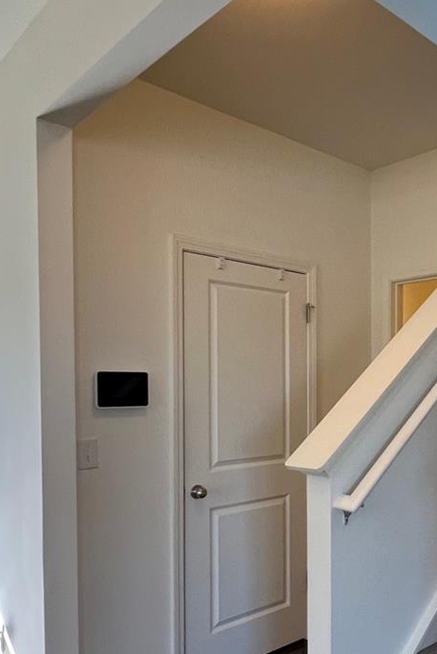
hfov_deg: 41.5
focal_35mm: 30
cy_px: 403
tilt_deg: -2.0
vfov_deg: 61.2
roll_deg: -1.0
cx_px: 358
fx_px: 546
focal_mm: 1.57
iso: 250
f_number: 1.8
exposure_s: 1/120
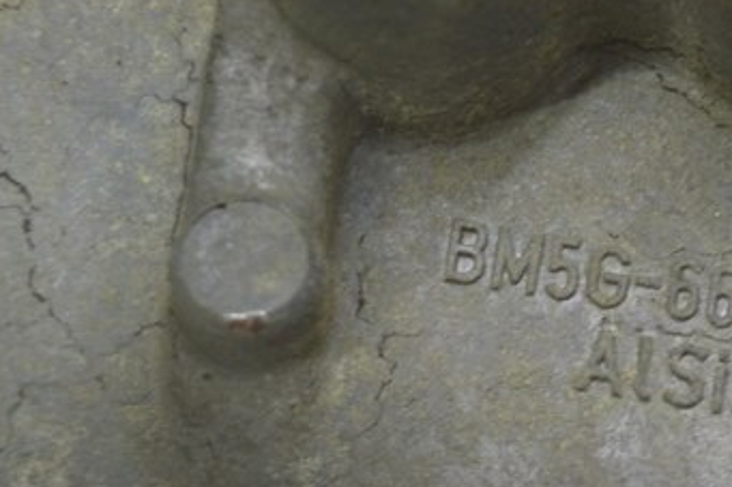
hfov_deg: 8.3
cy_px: 329
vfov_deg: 5.5
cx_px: 704
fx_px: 5030
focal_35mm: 248
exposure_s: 1/20
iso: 400
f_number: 5.6
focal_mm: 55
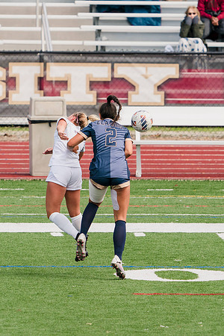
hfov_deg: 1.9
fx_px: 6699
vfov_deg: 2.9
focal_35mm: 718
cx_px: 79
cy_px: 140
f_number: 6.3
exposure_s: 1/1600
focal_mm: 400
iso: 500
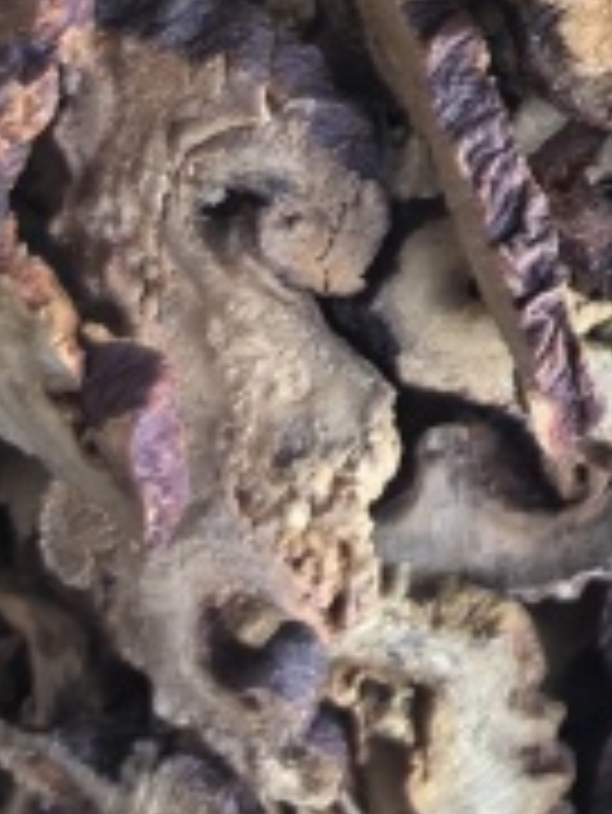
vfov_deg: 11.6
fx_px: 3744
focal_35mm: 159
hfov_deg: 8.2
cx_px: 1701
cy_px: -605
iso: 100
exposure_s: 1/100
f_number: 2
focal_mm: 5.75
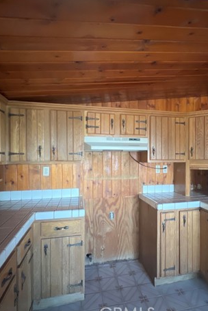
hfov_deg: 64.1
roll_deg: -0.2
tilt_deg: -0.2
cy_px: 159
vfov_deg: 86.9
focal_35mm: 19
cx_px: 123
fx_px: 164
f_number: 1.8
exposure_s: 1/55
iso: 1000
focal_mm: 1.57
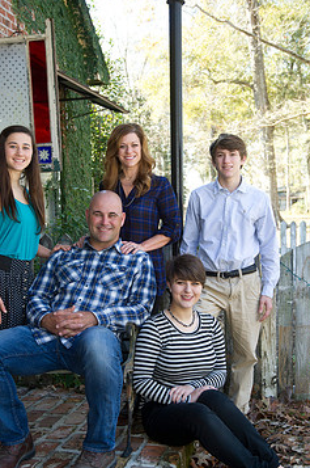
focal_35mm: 53
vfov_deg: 37.5
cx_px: 145
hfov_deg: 25.4
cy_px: 269
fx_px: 687
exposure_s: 1/125
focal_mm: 42
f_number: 6.3
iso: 400
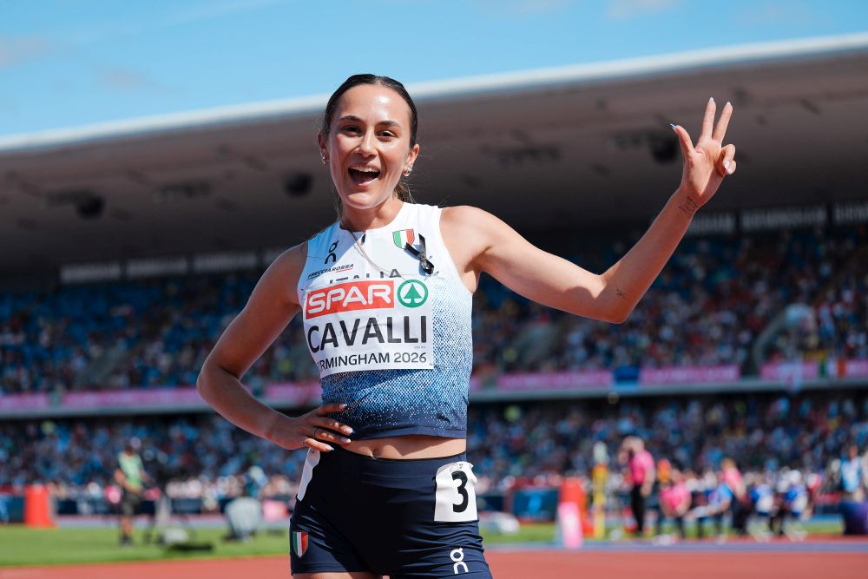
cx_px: 434
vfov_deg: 13.7
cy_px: 290
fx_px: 2411
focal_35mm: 100
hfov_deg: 20.4
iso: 160
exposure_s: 1/1250
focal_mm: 100
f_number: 4.5
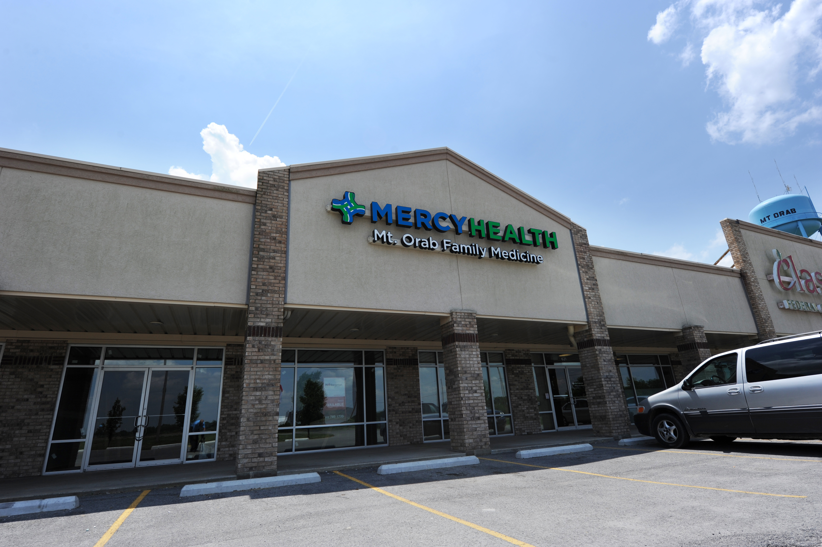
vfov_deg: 67.3
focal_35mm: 18
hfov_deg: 90.0
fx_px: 411
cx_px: 411
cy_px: 274
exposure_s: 1/800
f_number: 8
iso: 200
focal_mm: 18
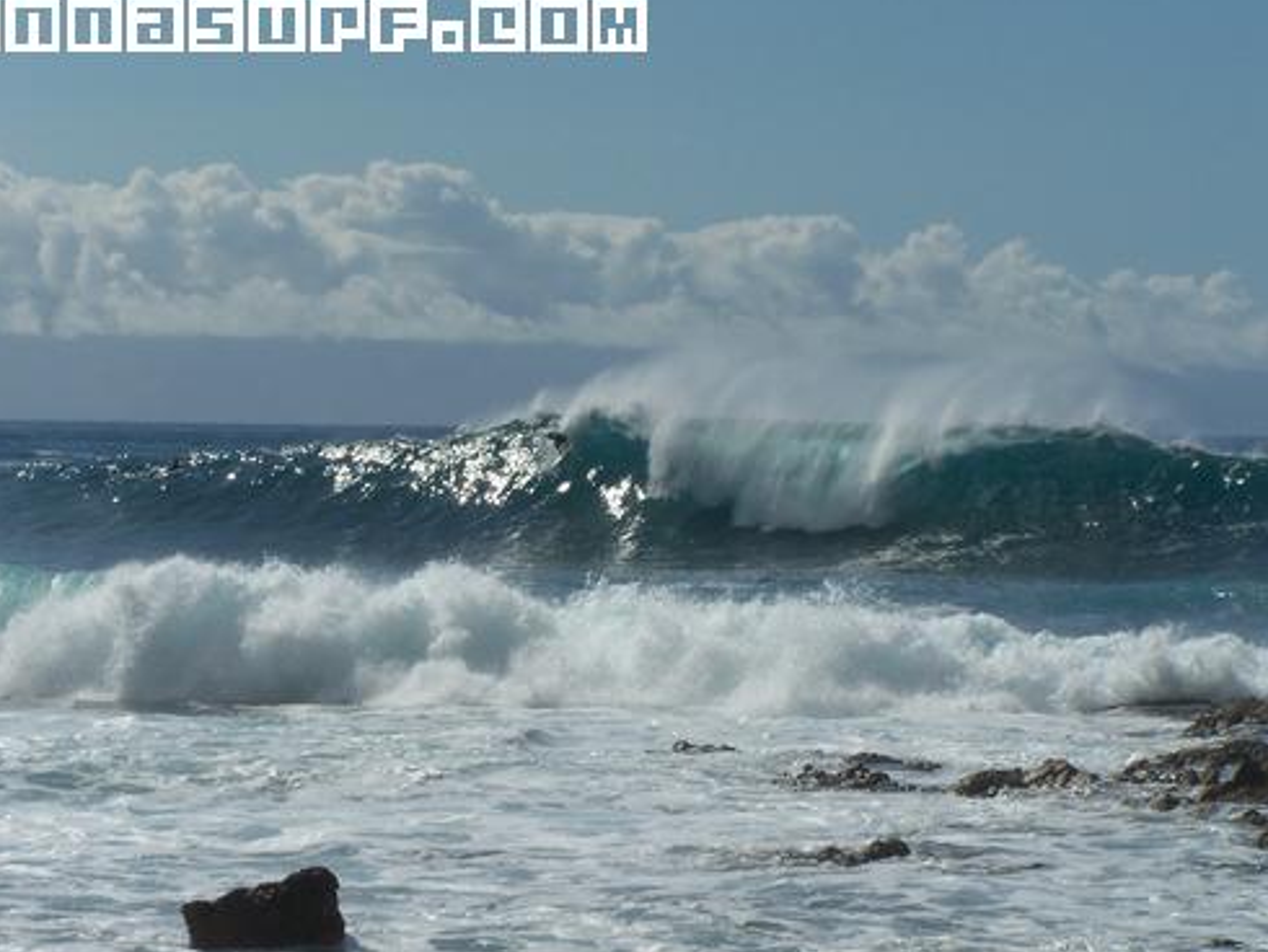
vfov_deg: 11.3
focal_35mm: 131
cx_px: 576
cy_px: 517
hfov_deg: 15.0
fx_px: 4801
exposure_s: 1/1500
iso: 80
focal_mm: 19.4
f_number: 6.3
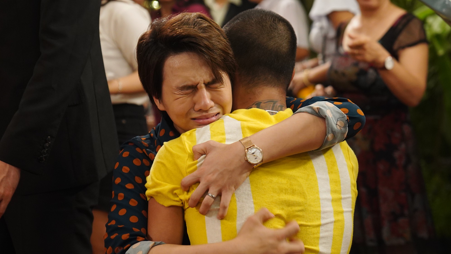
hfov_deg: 19.3
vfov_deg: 10.9
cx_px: 227
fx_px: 1327
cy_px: 147
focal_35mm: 111
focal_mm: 70
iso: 2500
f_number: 2.8
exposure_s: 1/125
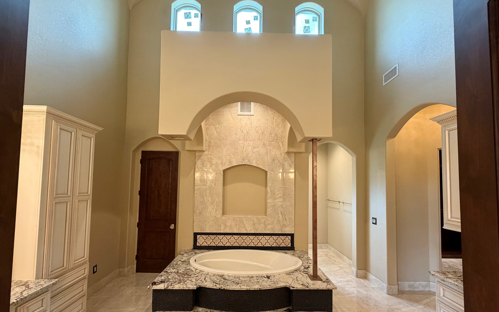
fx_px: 204
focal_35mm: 15
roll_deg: -0.4
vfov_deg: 74.4
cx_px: 251
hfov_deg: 101.5
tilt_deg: +3.4
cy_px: 176
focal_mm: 2.22
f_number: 2.2
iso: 250
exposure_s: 1/60
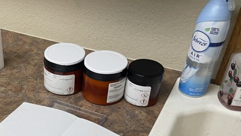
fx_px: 345
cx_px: 36
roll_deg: +2.0
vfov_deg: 21.7
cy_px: 123
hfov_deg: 36.6
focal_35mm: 54
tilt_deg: -41.3
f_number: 1.6
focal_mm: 5.1
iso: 125
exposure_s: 1/60
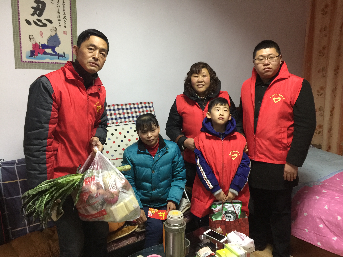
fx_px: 287
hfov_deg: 61.7
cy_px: 128
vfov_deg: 48.2
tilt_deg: -11.1
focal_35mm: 29
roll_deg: -1.1
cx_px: 172
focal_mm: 4.15
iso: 125
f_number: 2.2
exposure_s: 1/8
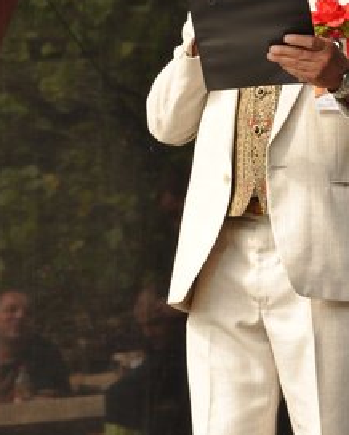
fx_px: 7313
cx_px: 259
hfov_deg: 2.7
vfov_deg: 3.4
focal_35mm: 567
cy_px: 169
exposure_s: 1/200
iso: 400
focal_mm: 200
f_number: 13
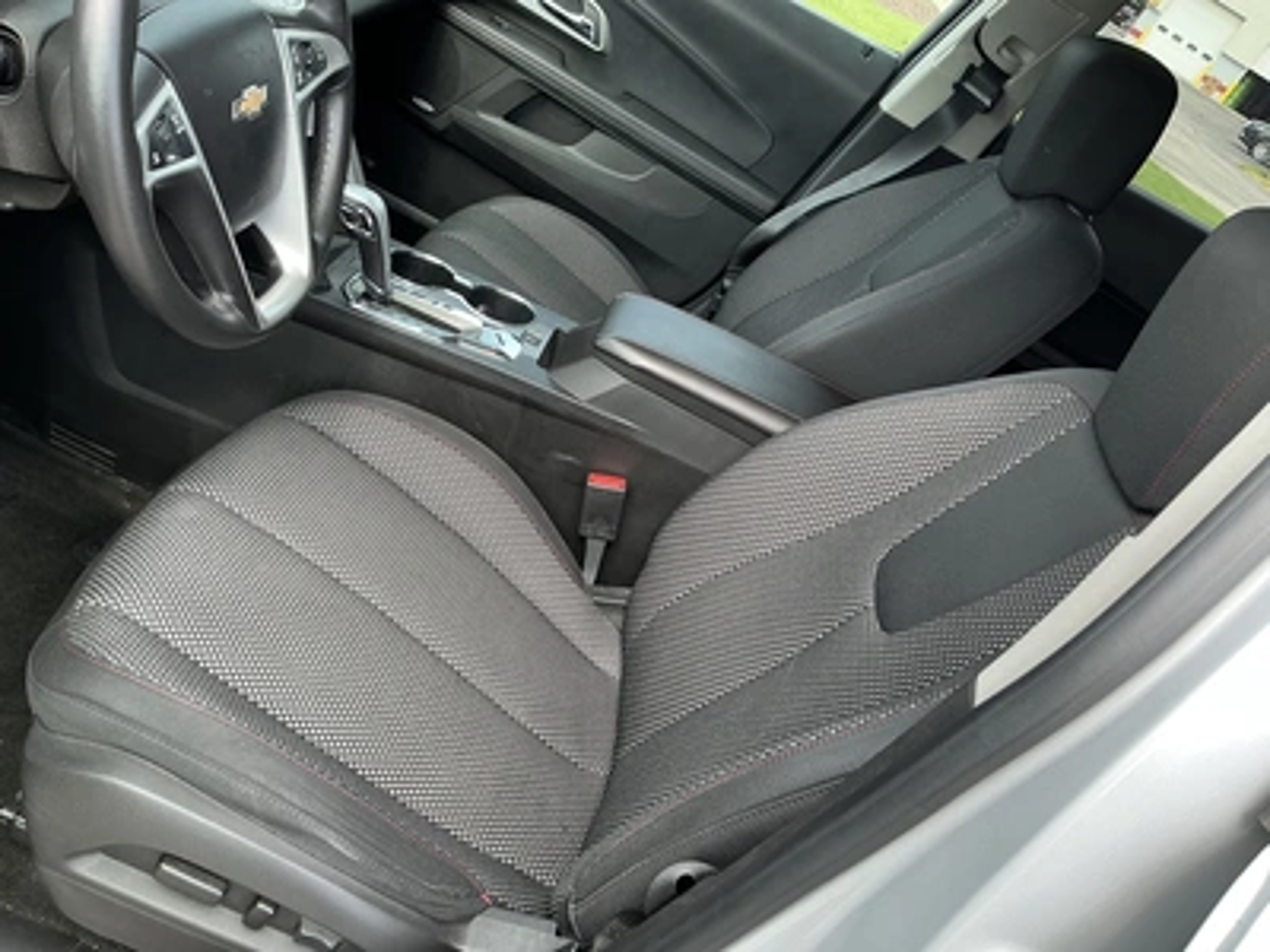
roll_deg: -33.6
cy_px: 476
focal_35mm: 28
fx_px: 1027
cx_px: 635
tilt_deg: -29.4
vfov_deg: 49.7
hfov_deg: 63.4
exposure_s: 1/122
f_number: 1.8
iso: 20
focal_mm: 3
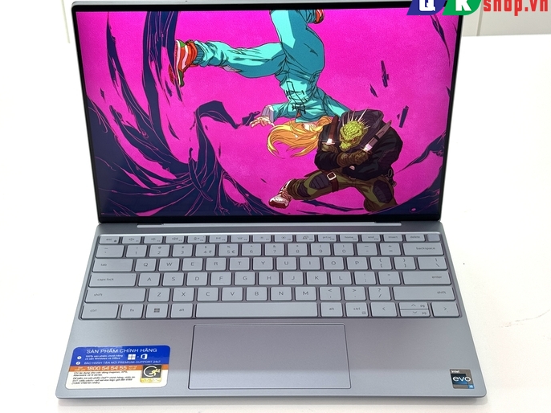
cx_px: 253
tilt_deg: -36.0
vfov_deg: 26.1
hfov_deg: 34.3
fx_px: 891
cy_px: 215
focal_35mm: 56
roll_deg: +2.8
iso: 64
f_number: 1.78
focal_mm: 6.76
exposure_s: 1/140
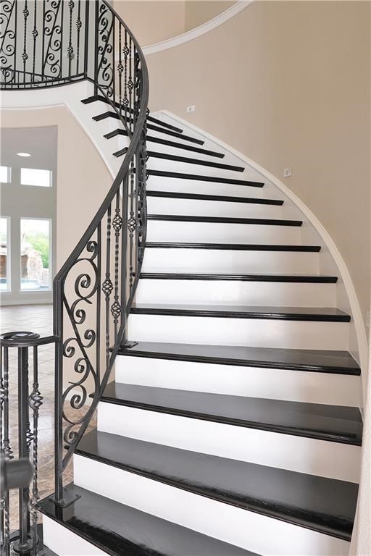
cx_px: 186
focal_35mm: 24
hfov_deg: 53.1
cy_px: 278
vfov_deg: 73.7
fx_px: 371
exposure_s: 1/160
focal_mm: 16
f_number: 4
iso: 320
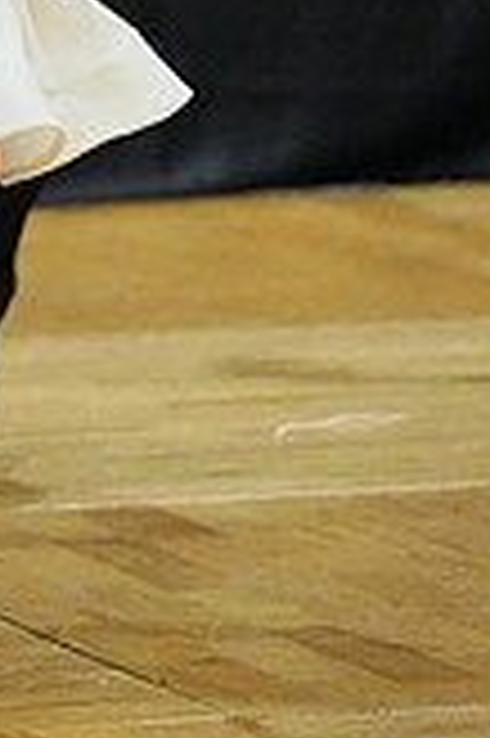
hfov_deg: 2.5
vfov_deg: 3.7
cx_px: -169
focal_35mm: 552
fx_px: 11293
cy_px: -410
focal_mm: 156
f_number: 4
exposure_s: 1/250
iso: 16000
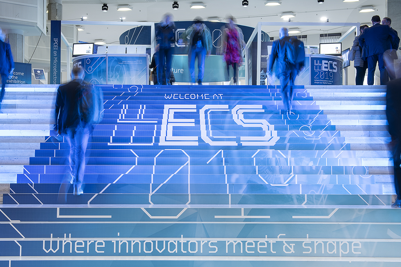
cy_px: 161
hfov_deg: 35.1
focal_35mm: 57
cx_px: 199
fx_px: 635
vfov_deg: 23.7
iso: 125
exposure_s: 1/1.67
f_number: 8
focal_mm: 42
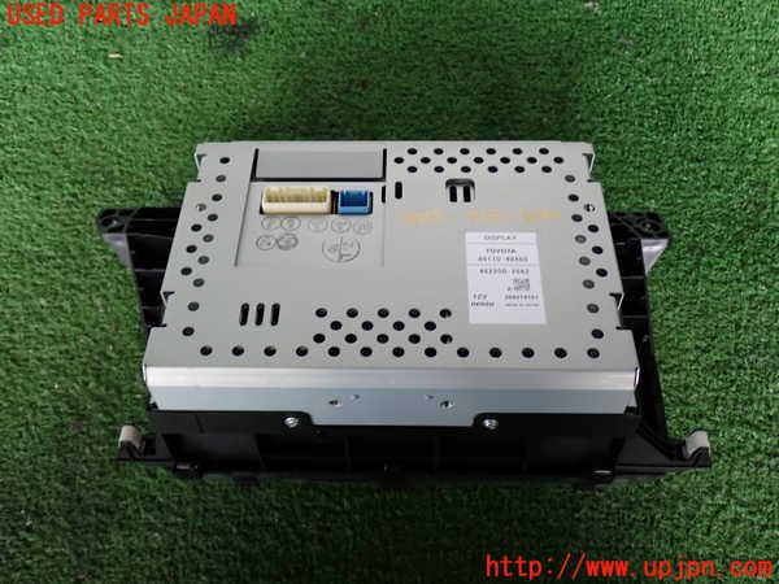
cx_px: 390
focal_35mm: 36
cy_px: 292
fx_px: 810
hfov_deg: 51.4
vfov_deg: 39.7
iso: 200
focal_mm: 6.37
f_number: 2.5
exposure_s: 1/60
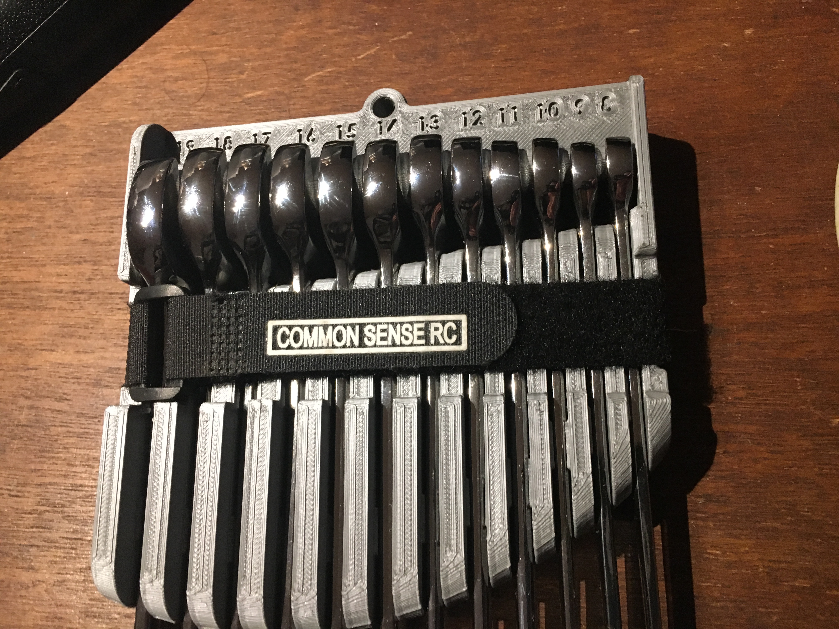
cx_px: 420
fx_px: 703
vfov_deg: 48.2
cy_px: 314
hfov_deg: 61.7
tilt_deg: -69.0
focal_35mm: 29
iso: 200
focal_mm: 4.15
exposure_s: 1/30
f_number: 2.2
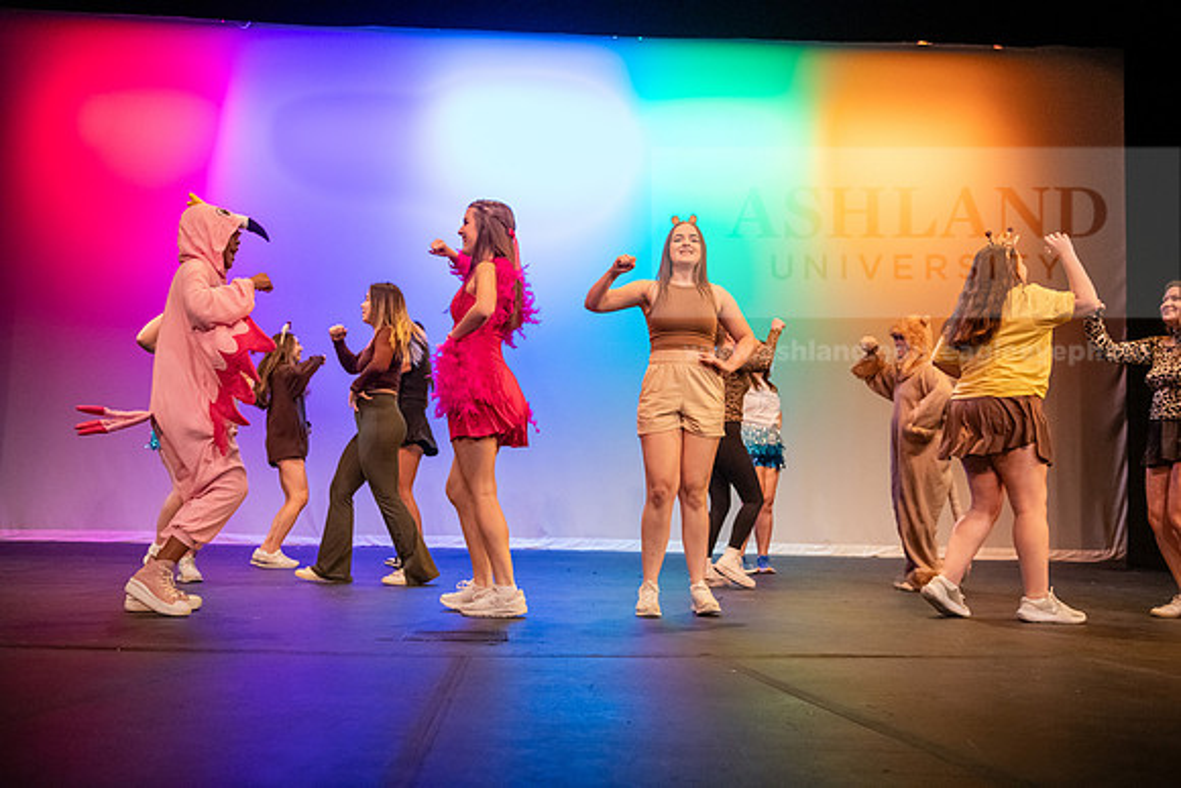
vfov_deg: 36.9
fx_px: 1181
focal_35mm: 36
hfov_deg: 53.1
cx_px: 590
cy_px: 394
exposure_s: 1/320
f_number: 3.2
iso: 4000
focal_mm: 36
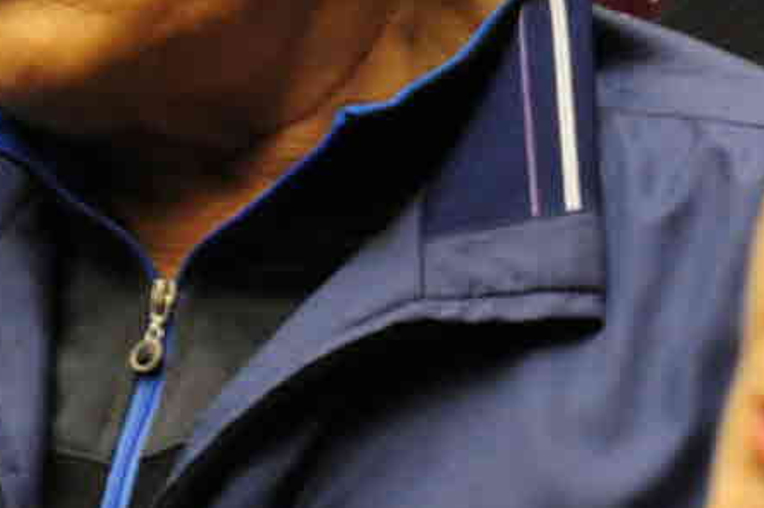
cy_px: -388
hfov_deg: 1.5
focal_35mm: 1360
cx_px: 647
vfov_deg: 1.0
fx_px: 28840
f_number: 7.1
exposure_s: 1/60
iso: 1600
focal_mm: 200
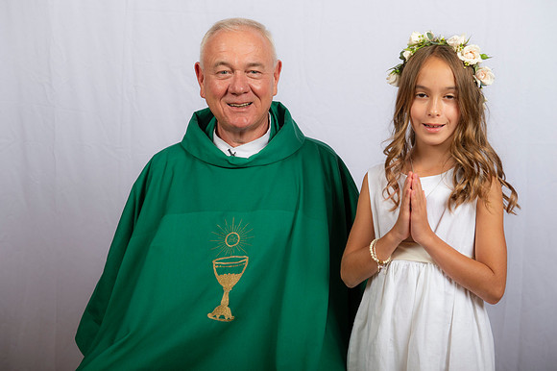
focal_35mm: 62
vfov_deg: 21.9
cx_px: 278
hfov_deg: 32.4
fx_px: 959
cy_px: 186
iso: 320
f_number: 8
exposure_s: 1/200
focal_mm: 62
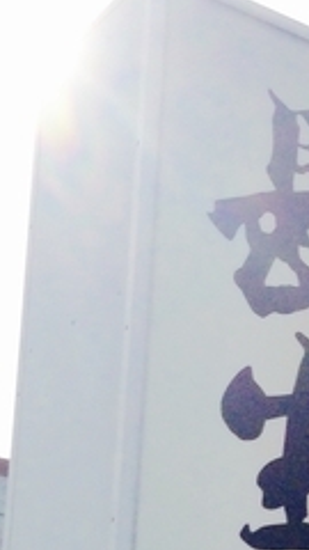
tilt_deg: +14.8
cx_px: 302
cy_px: 665
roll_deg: -0.2
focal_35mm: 120
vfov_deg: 17.0
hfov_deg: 10.0
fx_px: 1748
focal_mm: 4.12
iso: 50
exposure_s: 1/3876
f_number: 2.4
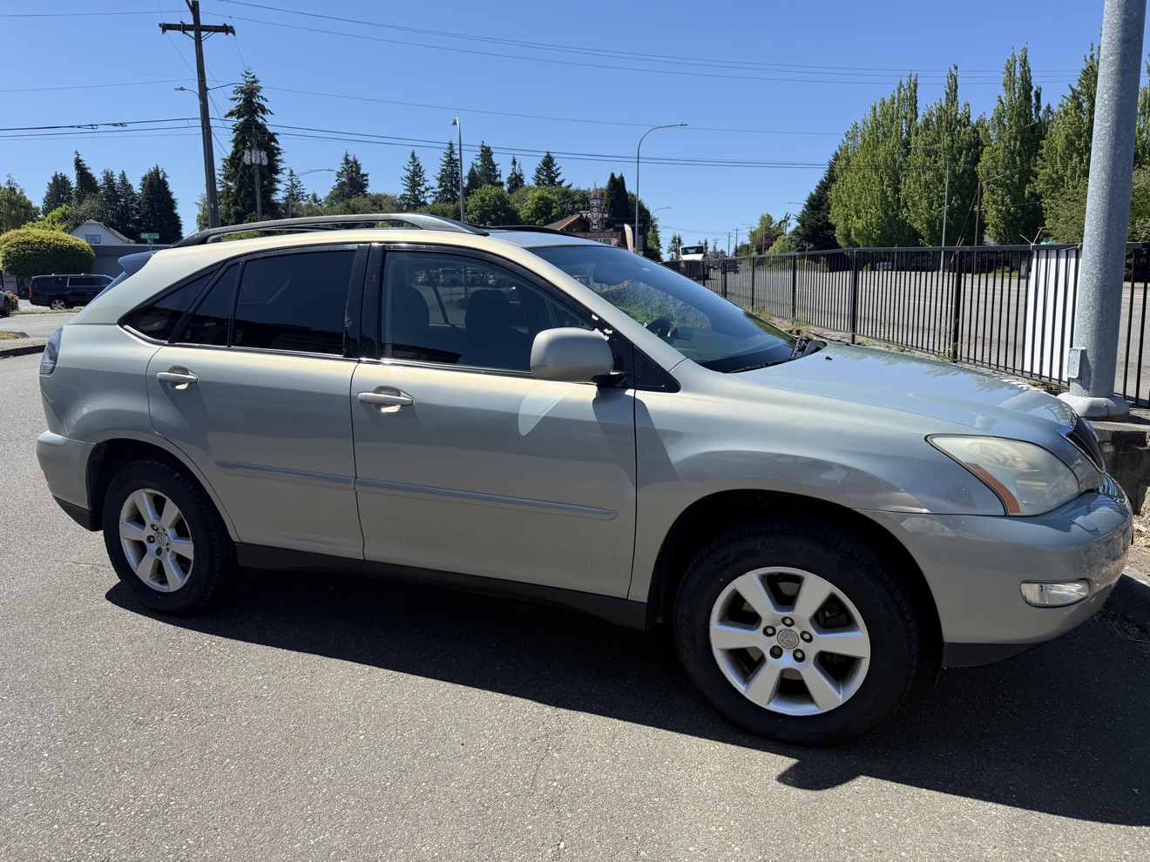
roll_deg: +0.5
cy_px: 431
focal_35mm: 24
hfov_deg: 71.6
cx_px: 575
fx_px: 797
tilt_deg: -8.6
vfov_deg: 56.8
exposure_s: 1/3425
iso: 80
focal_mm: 6.76
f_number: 1.78
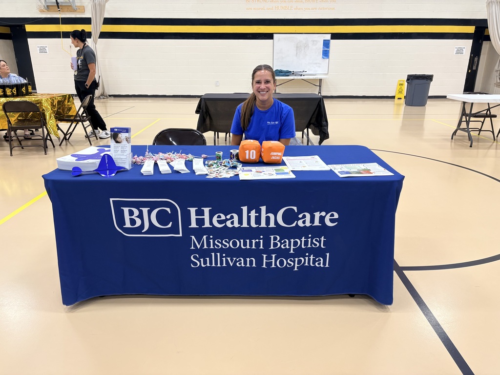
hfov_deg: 67.3
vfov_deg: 53.1
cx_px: 250
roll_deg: -0.6
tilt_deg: -19.8
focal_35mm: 26
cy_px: 188
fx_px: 376
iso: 80
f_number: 1.6
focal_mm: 5.96
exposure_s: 1/60
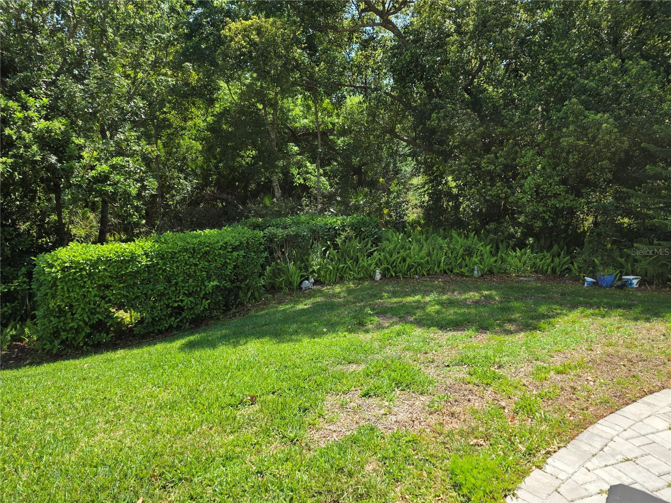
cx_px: 336
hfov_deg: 73.9
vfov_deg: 58.9
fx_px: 446
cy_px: 252
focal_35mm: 23
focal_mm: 6.25
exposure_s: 1/2708
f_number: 1.7
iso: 80
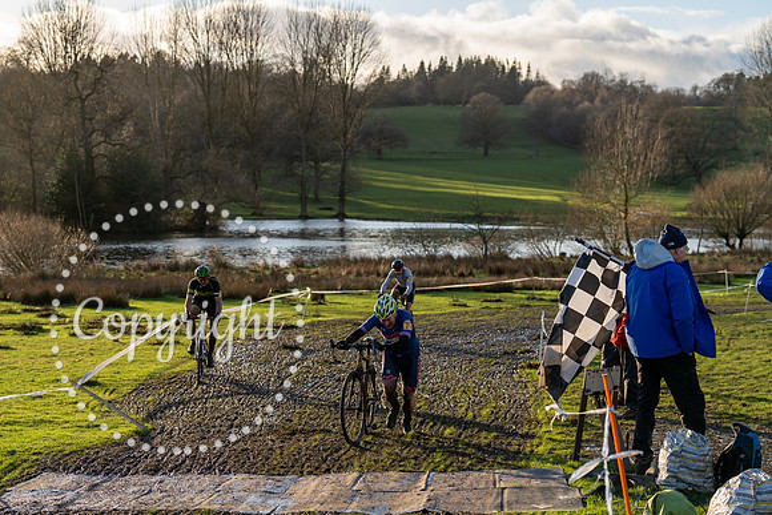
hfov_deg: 28.8
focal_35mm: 70
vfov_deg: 19.5
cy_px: 258
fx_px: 1501
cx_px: 386
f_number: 4
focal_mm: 70
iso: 250
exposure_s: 1/1000
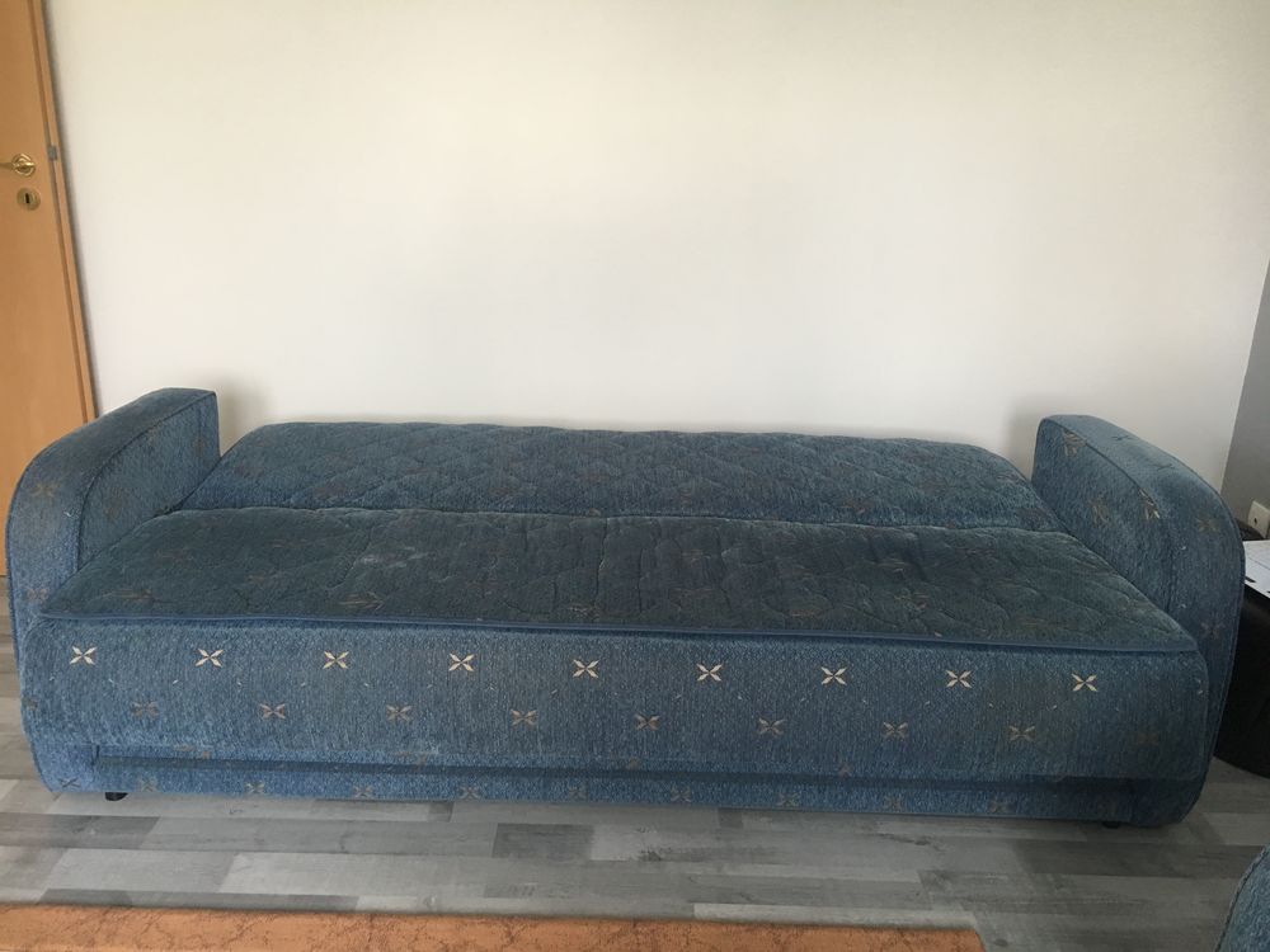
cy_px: 476
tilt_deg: -17.0
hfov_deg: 61.7
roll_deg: -1.3
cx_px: 635
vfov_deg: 48.2
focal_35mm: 29
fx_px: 1064
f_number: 2.2
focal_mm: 4.15
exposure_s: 1/33
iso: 125
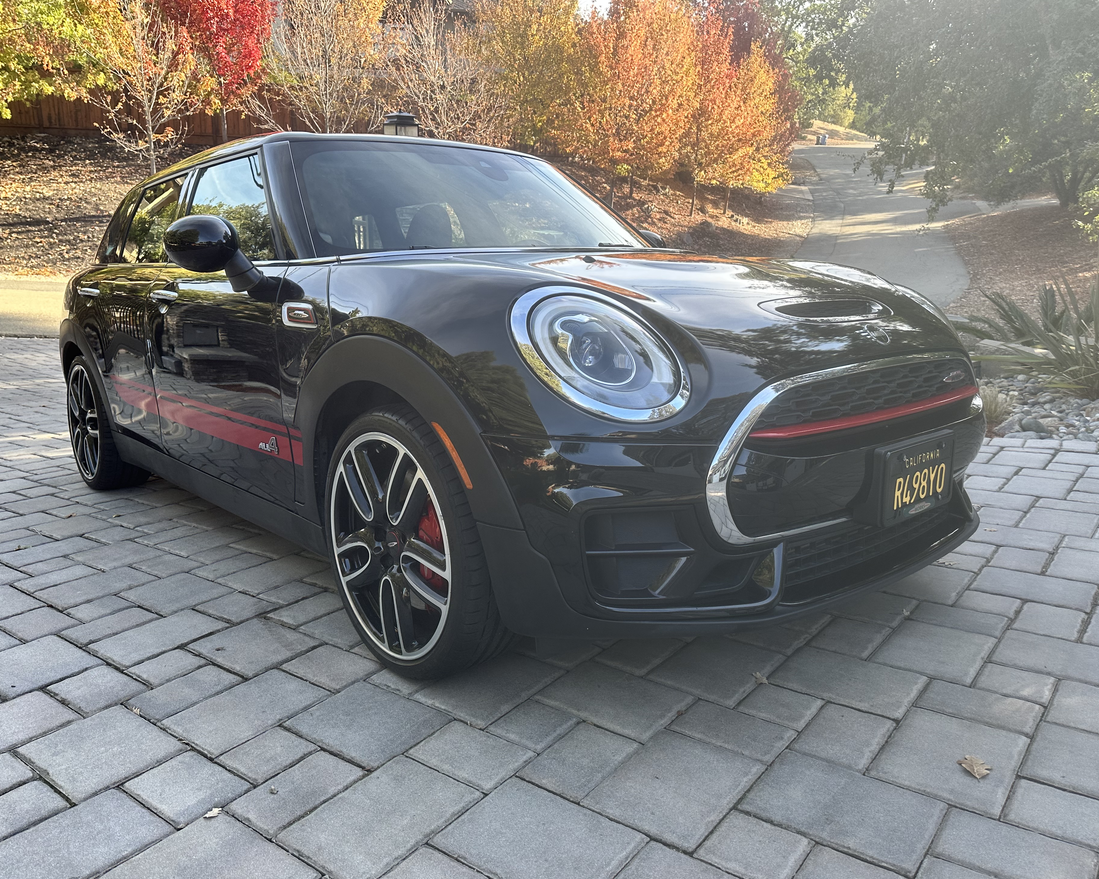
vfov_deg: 54.9
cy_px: 442
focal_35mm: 26
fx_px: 846
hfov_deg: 66.0
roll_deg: -1.7
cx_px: 546
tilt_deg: -17.1
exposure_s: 1/435
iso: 80
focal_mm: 6.86
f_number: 1.78
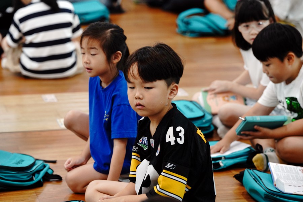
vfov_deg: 10.2
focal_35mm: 134
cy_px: 101
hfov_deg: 15.3
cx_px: 152
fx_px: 1128
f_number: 4.5
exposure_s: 1/160
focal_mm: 134
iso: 2000
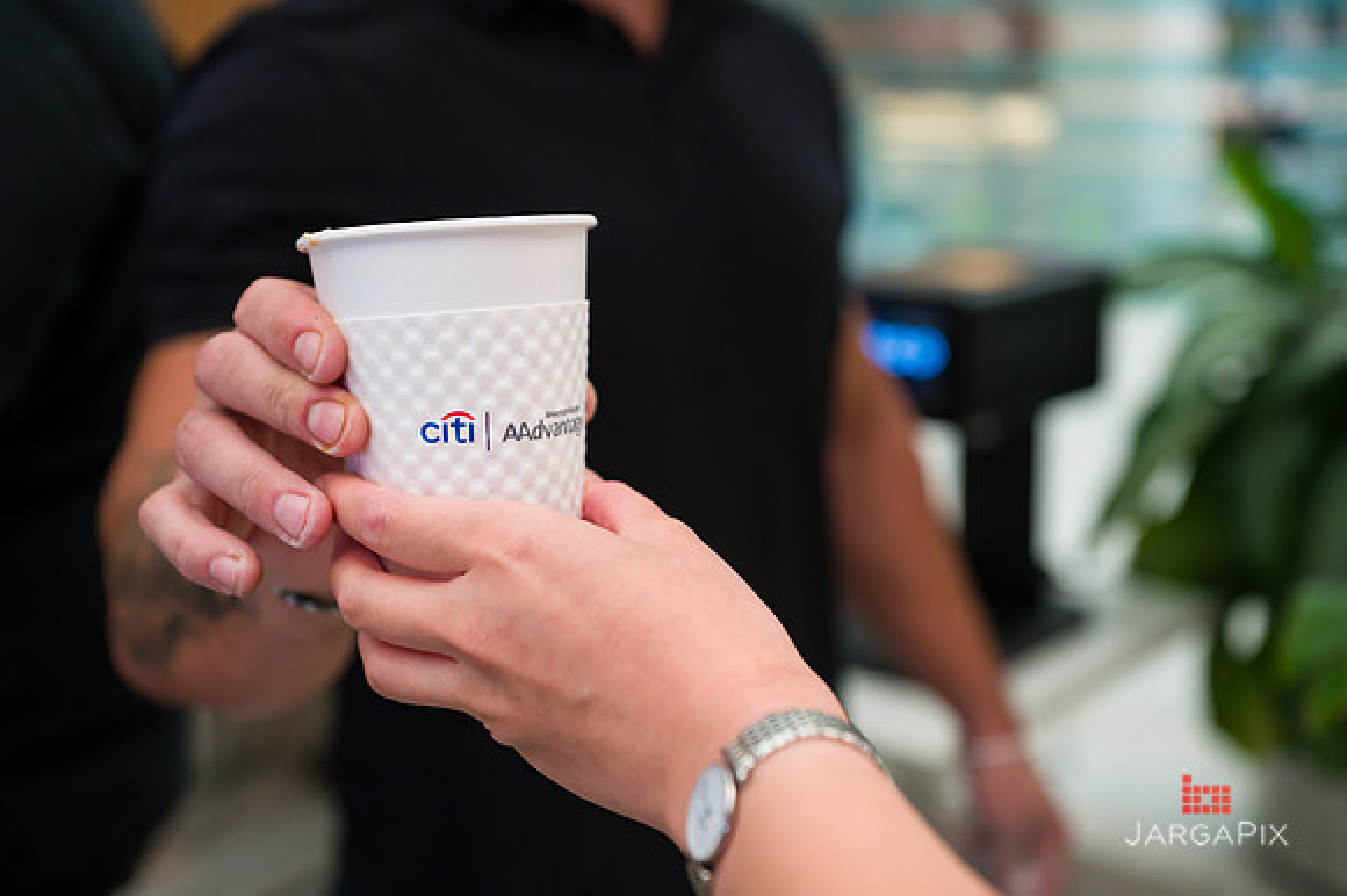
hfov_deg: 41.1
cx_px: 674
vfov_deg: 28.0
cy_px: 448
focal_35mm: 48
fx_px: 1795
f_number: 4
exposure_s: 1/250
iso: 1600
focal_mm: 48
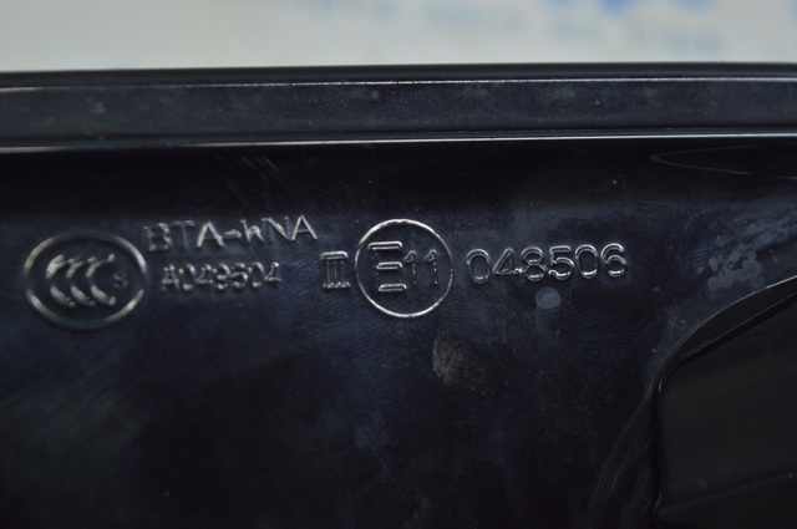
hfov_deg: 24.6
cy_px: 264
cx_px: 398
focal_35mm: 82
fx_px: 1824
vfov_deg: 16.5
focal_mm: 55
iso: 400
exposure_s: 1/40
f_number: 5.6
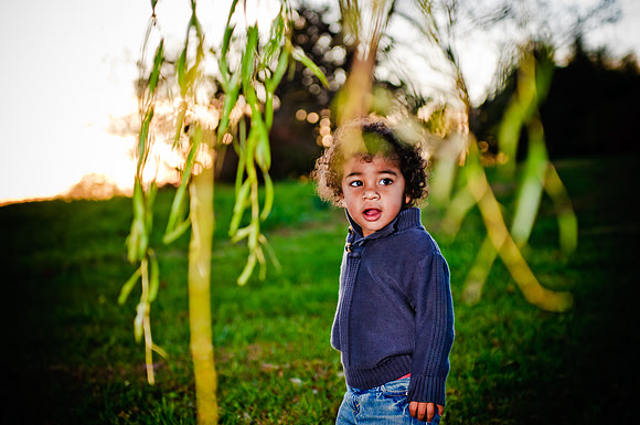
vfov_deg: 13.0
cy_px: 212
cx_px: 320
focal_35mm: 105
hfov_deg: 19.5
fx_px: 1864
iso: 200
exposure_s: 1/200
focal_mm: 70
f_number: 2.8
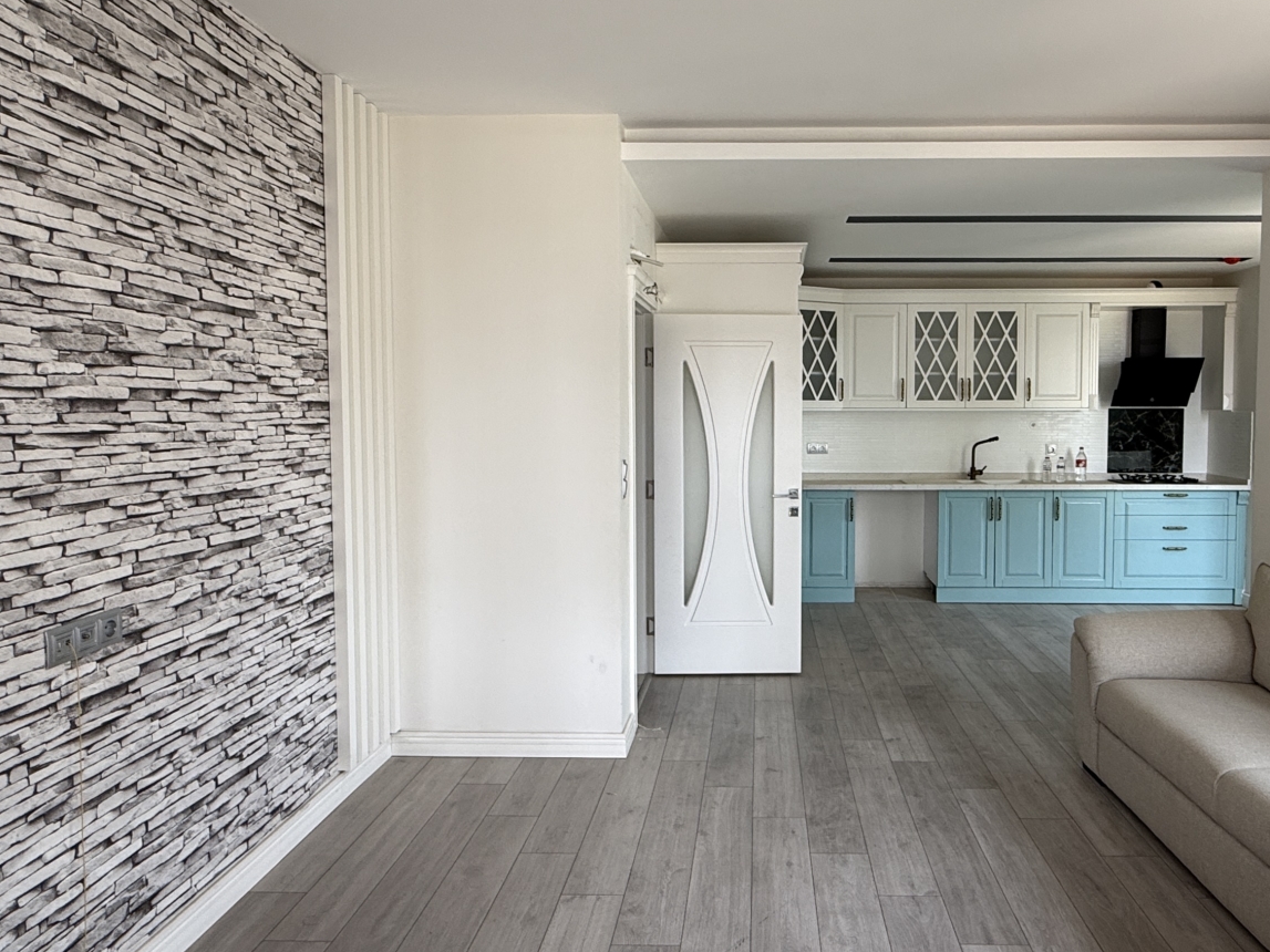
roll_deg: +0.1
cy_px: 455
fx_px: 917
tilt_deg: -2.0
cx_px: 757
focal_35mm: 25
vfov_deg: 54.9
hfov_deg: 68.8
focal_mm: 2.22
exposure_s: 1/99
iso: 80
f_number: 2.2
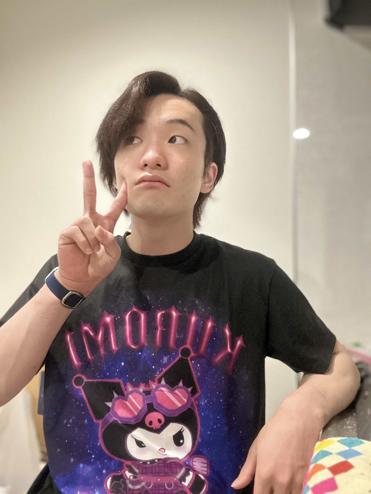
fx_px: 429
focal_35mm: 30
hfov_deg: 46.8
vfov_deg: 60.0
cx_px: 186
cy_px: 247
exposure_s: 1/39
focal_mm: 2.69
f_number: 1.9
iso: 400
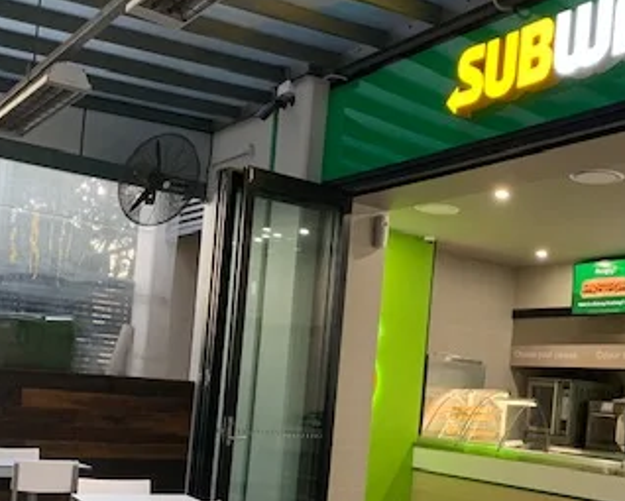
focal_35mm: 51
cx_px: 464
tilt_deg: +1.2
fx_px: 944
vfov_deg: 29.1
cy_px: 391
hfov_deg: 35.8
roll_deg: -5.7
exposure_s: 1/60
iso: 250
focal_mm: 4.25
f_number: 1.8
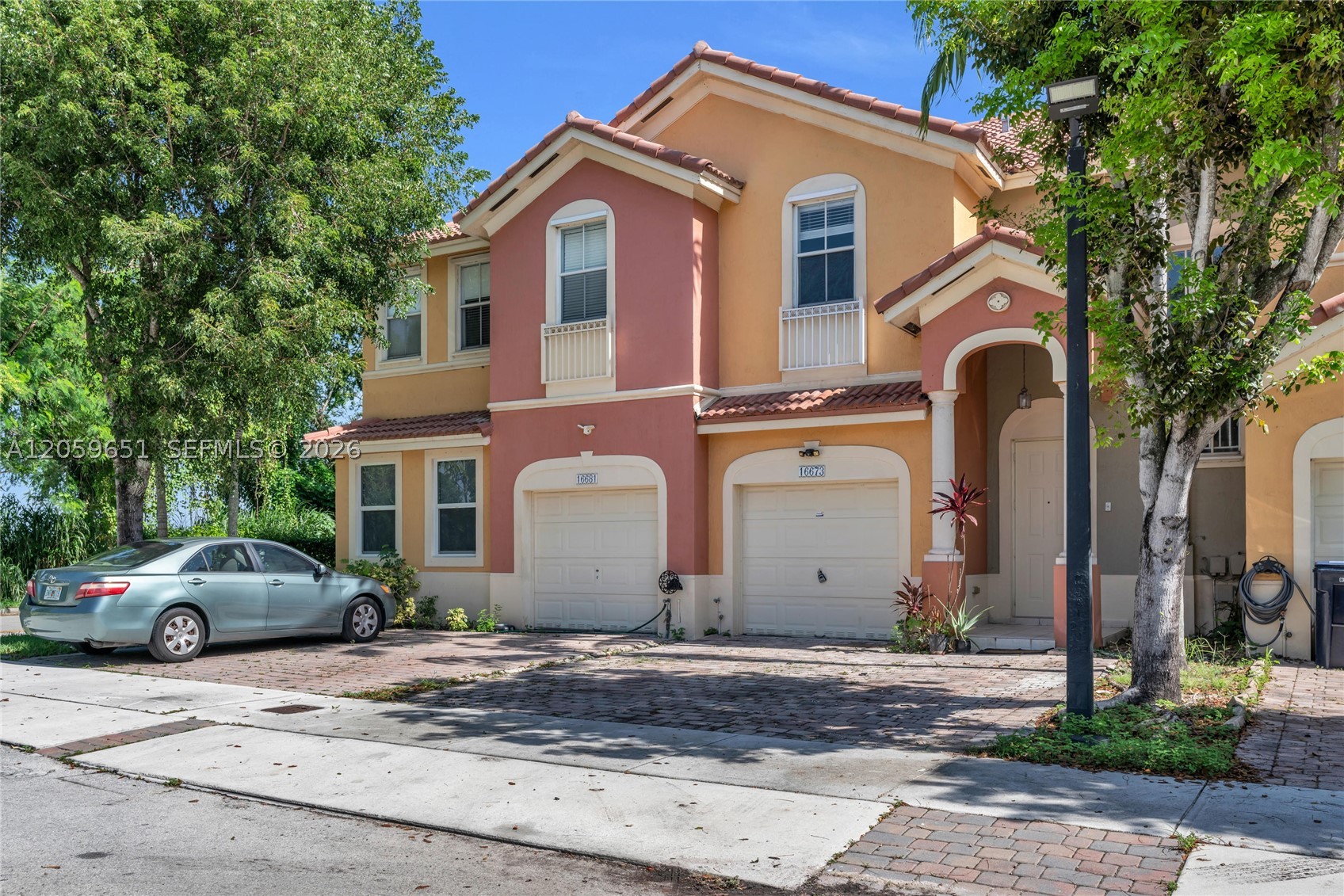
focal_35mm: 29
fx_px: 1083
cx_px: 672
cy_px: 448
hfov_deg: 63.7
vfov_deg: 45.0
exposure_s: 1/125
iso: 100
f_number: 9
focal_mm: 29
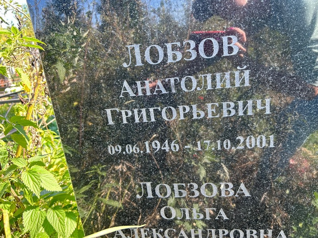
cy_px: 119
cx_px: 159
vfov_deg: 53.1
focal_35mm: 26
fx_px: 239
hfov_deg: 67.3
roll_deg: +8.8
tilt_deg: -16.7
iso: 50
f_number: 1.5
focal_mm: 5.7
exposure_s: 1/193
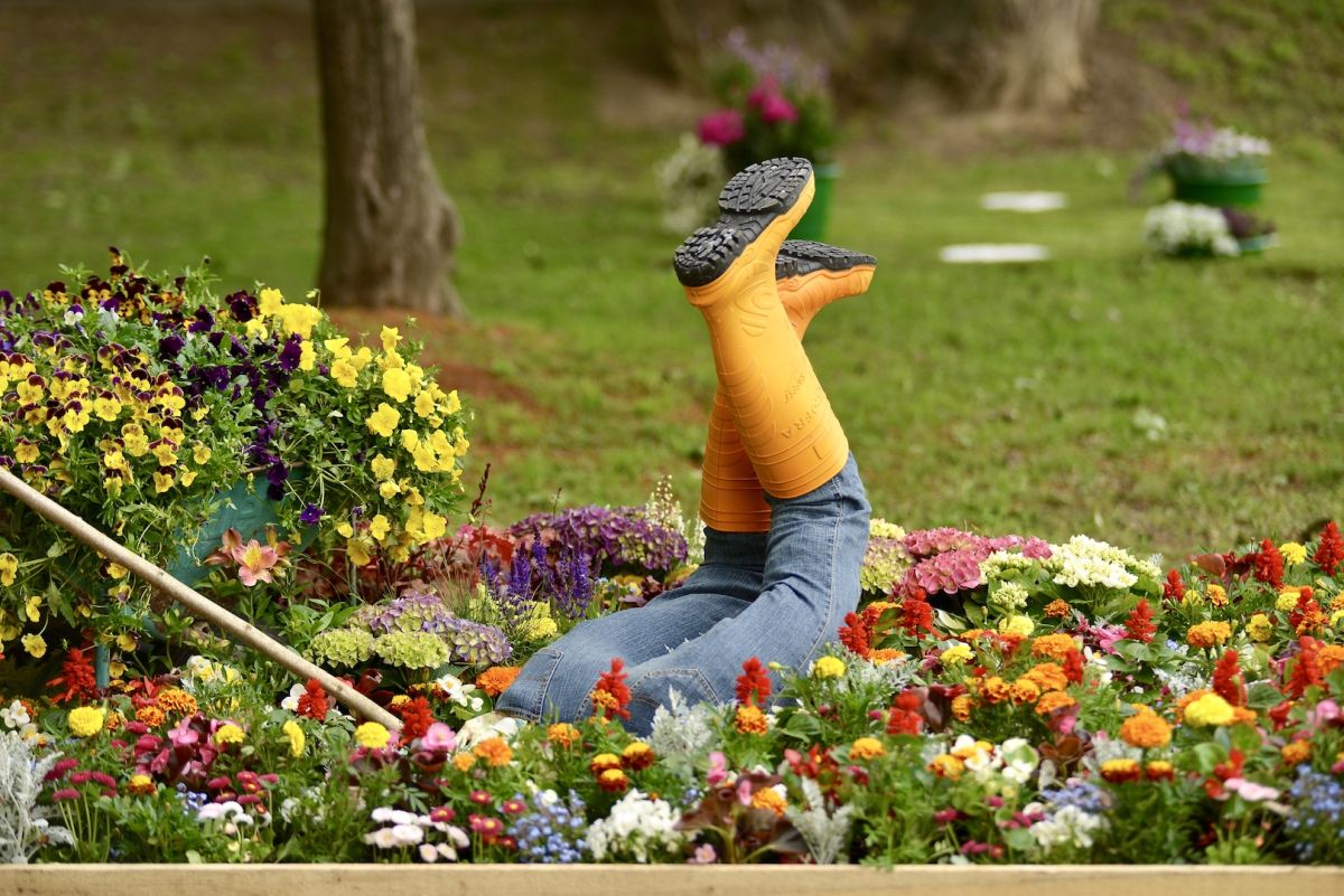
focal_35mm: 120
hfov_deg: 17.1
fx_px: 4481
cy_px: 448
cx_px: 672
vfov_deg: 11.4
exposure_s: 1/500
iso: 100
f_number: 2.8
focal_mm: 120
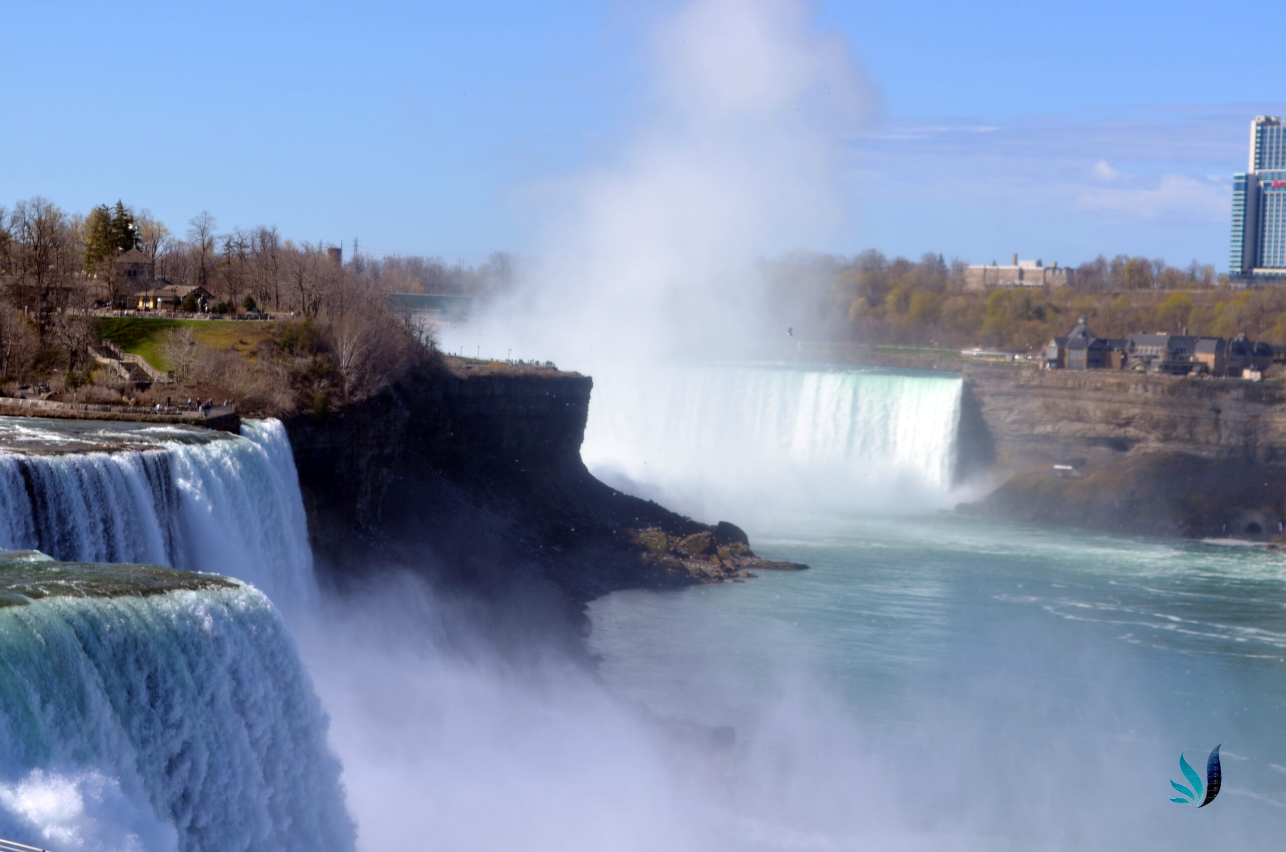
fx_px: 2941
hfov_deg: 24.7
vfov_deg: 16.5
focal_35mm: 82
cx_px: 643
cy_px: 426
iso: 100
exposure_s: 1/320
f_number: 9
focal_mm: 55
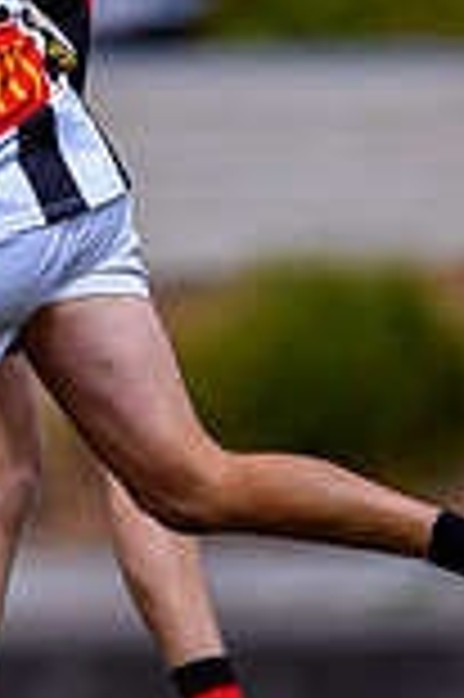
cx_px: -156
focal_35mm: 2523
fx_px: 48884
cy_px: -231
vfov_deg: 0.8
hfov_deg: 0.5
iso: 140
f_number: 4
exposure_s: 1/1600
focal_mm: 500
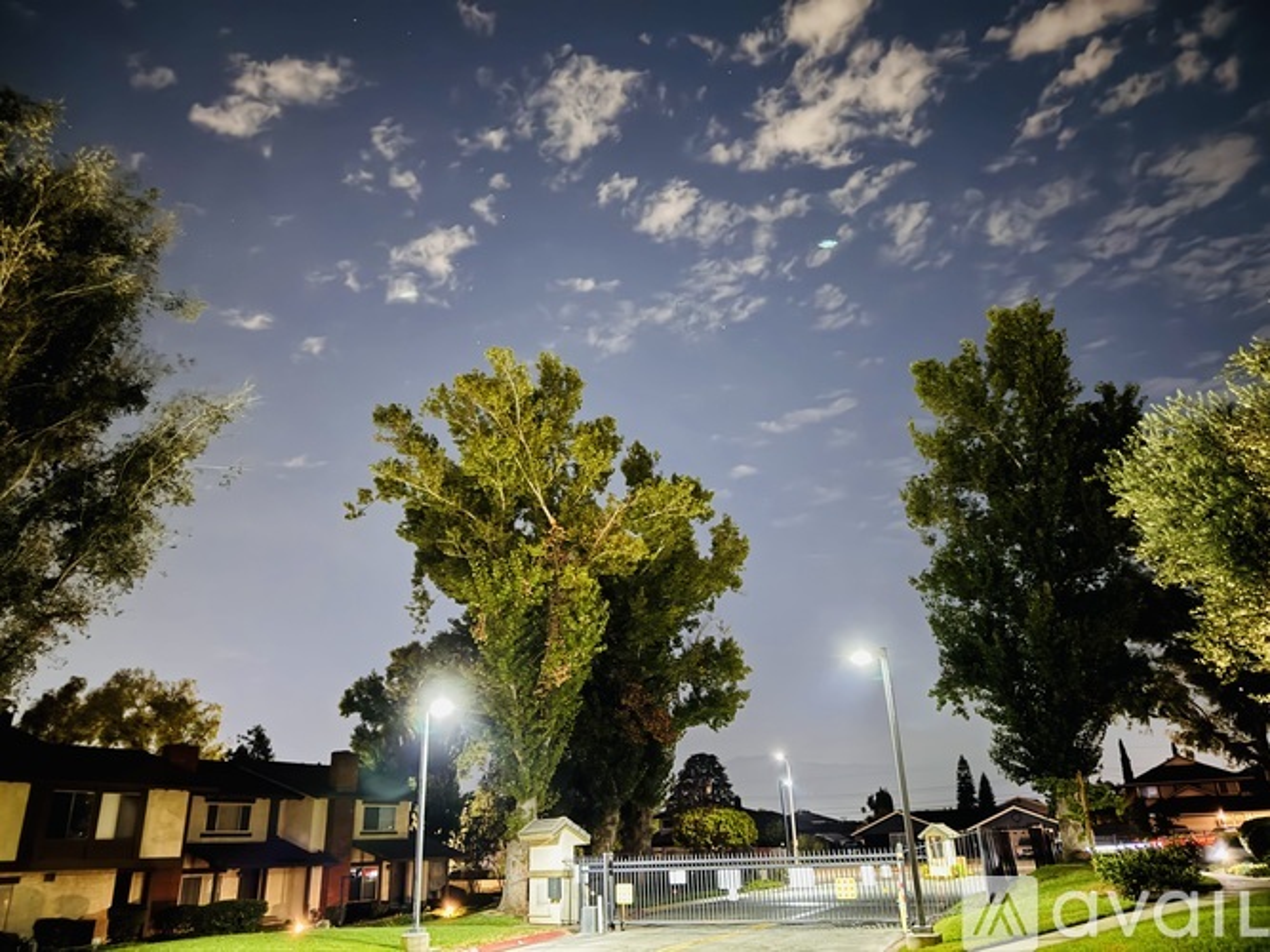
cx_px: 635
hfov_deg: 71.6
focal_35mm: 24
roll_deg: +2.2
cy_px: 476
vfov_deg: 56.8
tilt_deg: +21.6
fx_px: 880
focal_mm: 6.76
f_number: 1.78
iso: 1600
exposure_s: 1/2
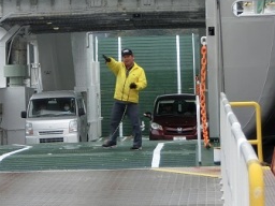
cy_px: 40
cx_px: 113
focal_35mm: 166
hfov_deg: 11.9
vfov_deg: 8.9
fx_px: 1319
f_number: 5
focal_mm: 15.16
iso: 80
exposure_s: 1/125
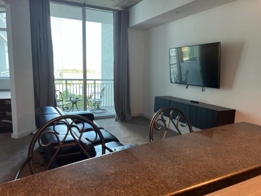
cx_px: 130
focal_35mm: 26
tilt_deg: -8.5
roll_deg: -0.9
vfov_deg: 53.1
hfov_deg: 67.3
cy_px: 98
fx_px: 196
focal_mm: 5.7
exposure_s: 1/120
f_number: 1.5
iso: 100
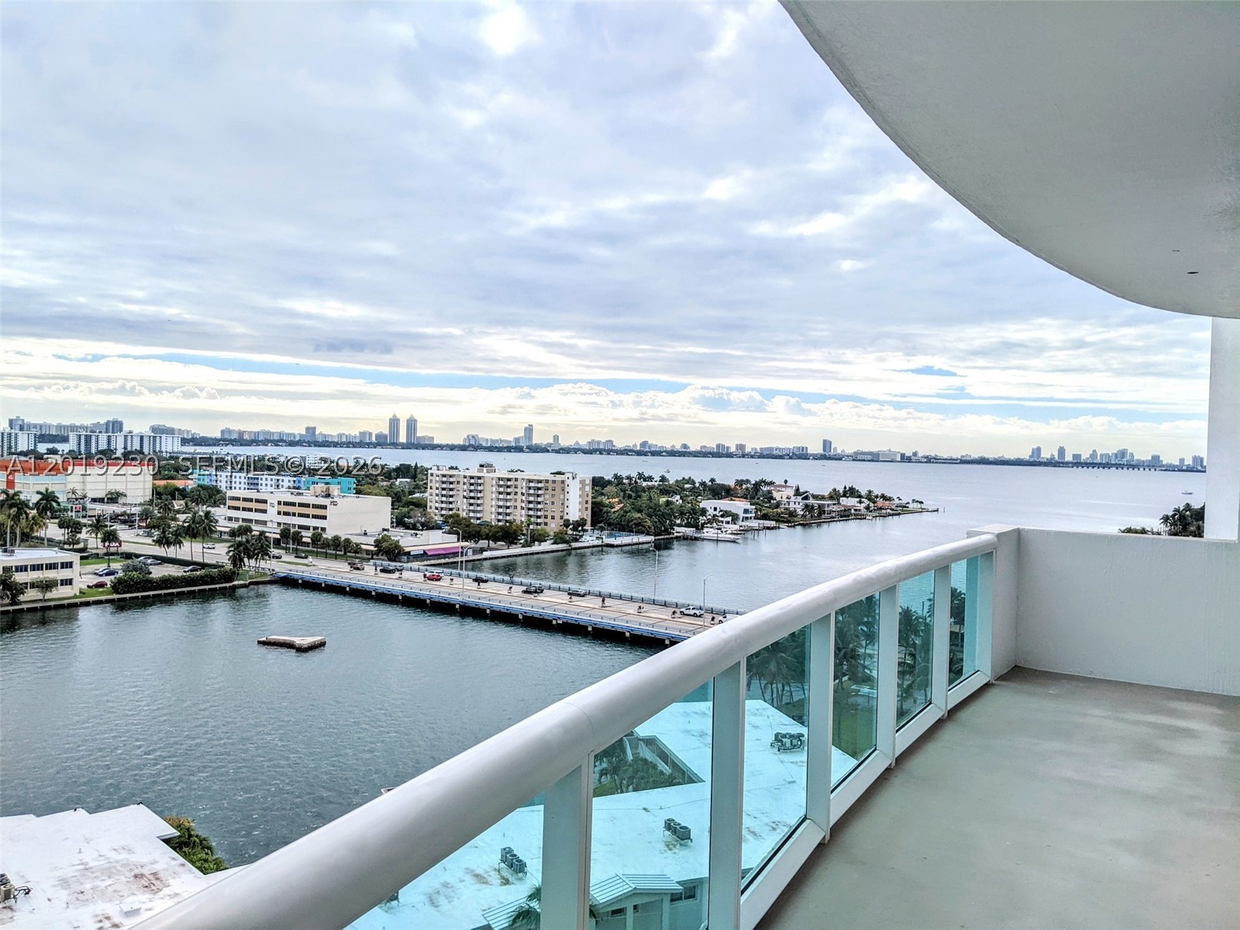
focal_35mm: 27
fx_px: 967
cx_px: 620
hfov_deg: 65.3
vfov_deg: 51.4
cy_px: 465
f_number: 1.8
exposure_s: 1/3906
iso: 55
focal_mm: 4.44
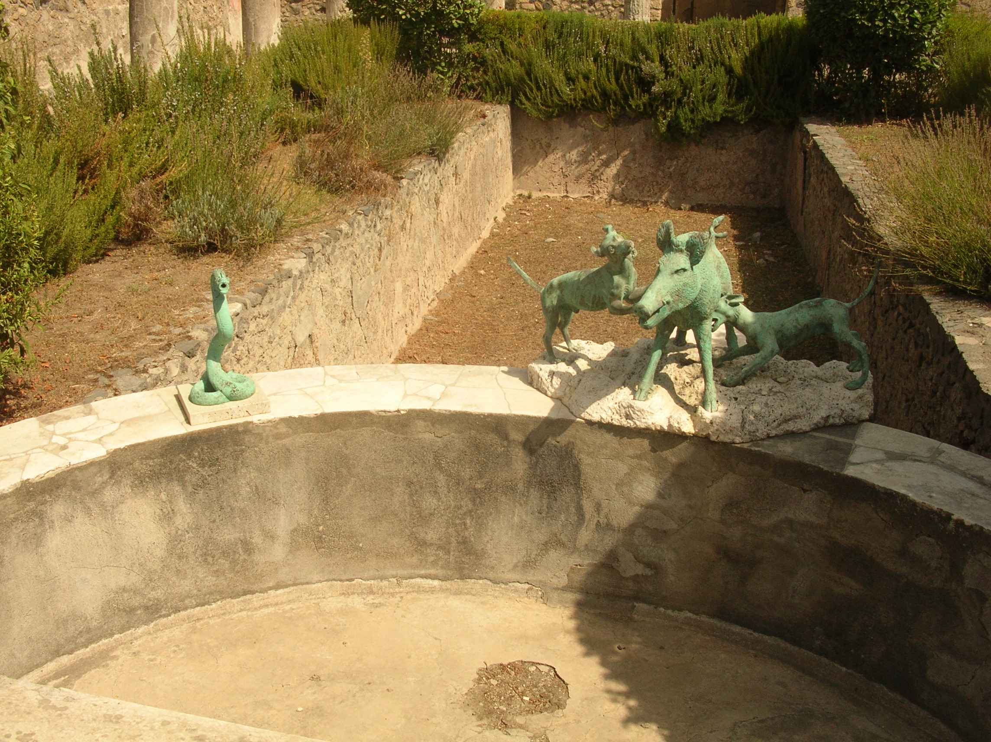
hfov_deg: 52.7
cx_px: 496
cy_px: 371
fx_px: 1001
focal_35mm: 35
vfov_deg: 40.6
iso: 50
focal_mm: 5.8
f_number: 5.6
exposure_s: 1/315
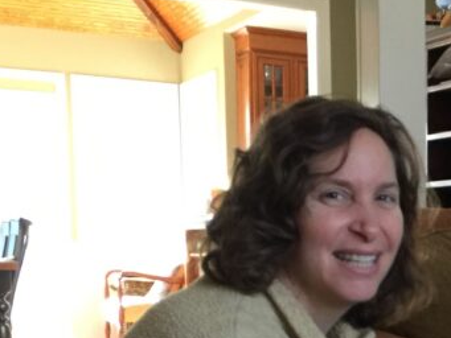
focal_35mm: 87
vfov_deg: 16.4
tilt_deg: -6.8
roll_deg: -1.5
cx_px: 581
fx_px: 1134
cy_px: 387
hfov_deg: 20.6
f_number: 2.2
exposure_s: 1/15
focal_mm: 4.15
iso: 80
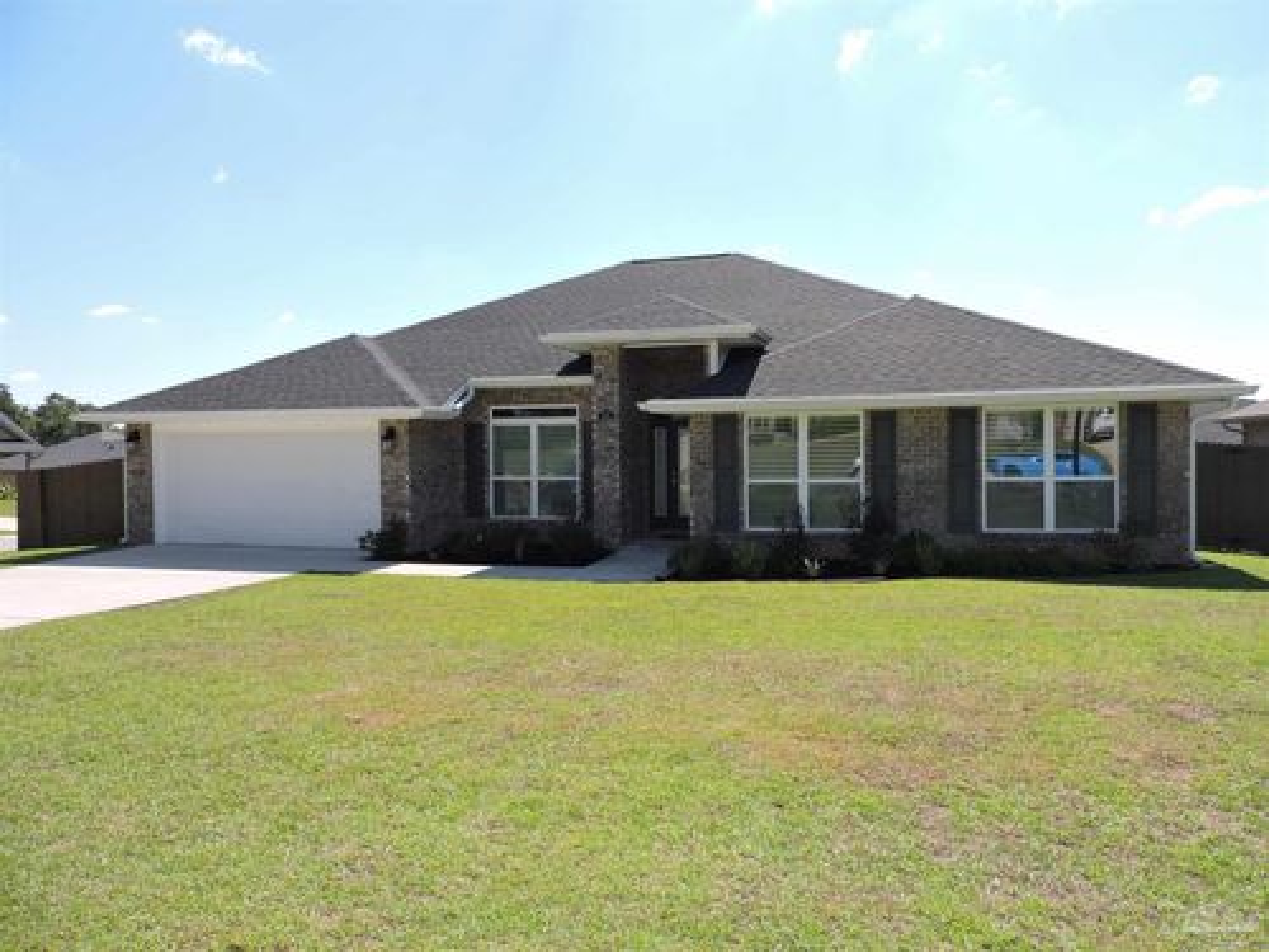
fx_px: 880
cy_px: 476
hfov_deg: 71.6
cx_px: 634
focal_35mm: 24
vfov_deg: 56.8
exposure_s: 1/1600
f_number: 3
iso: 200
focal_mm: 4.3
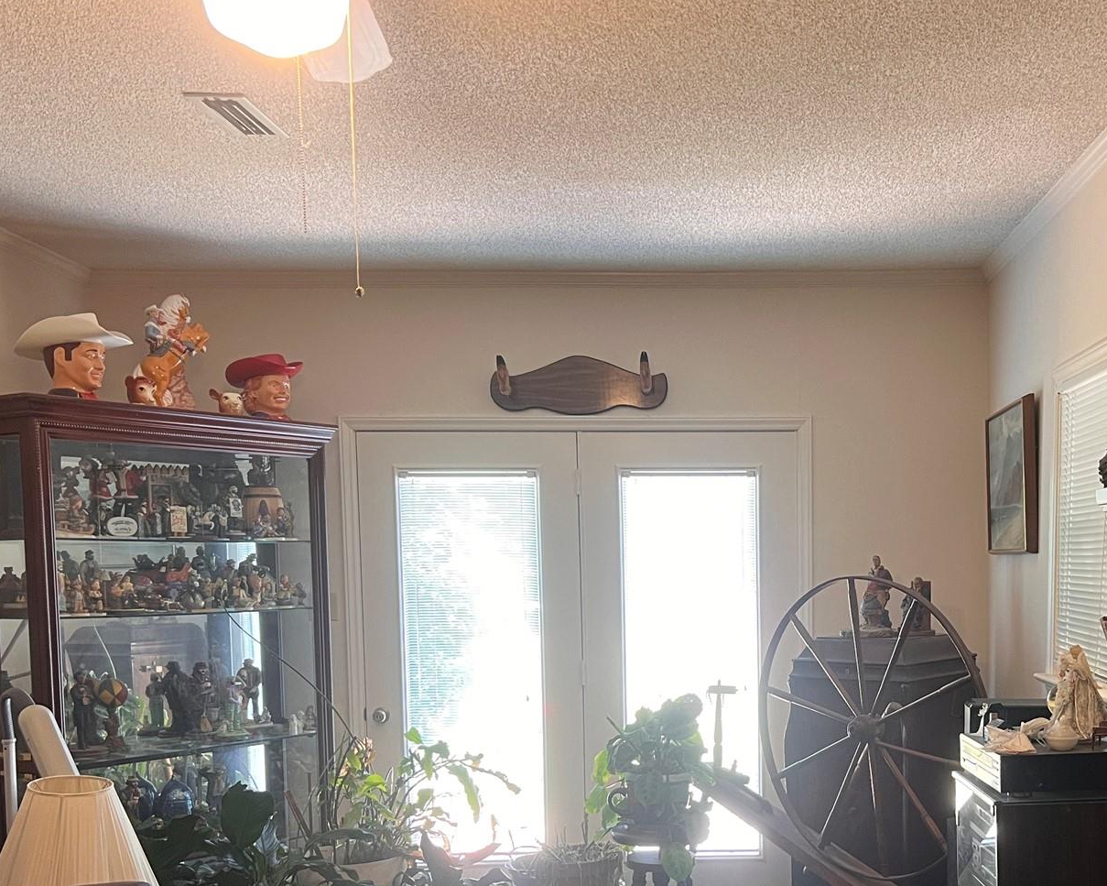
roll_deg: +1.0
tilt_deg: -5.7
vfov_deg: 34.1
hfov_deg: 42.1
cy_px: 673
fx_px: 1409
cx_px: 773
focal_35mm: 43
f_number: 1.5
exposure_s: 1/60
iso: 200
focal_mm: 5.7
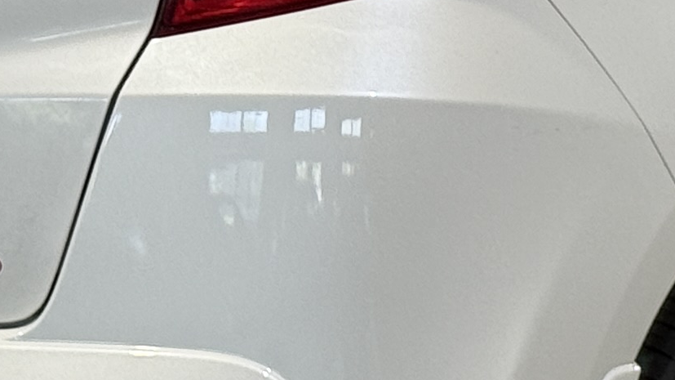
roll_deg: +0.3
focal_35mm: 255
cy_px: -28
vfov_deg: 4.8
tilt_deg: +2.5
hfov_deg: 8.5
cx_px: 383
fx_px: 4564
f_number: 1.78
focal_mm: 6.76
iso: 64
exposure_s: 1/60
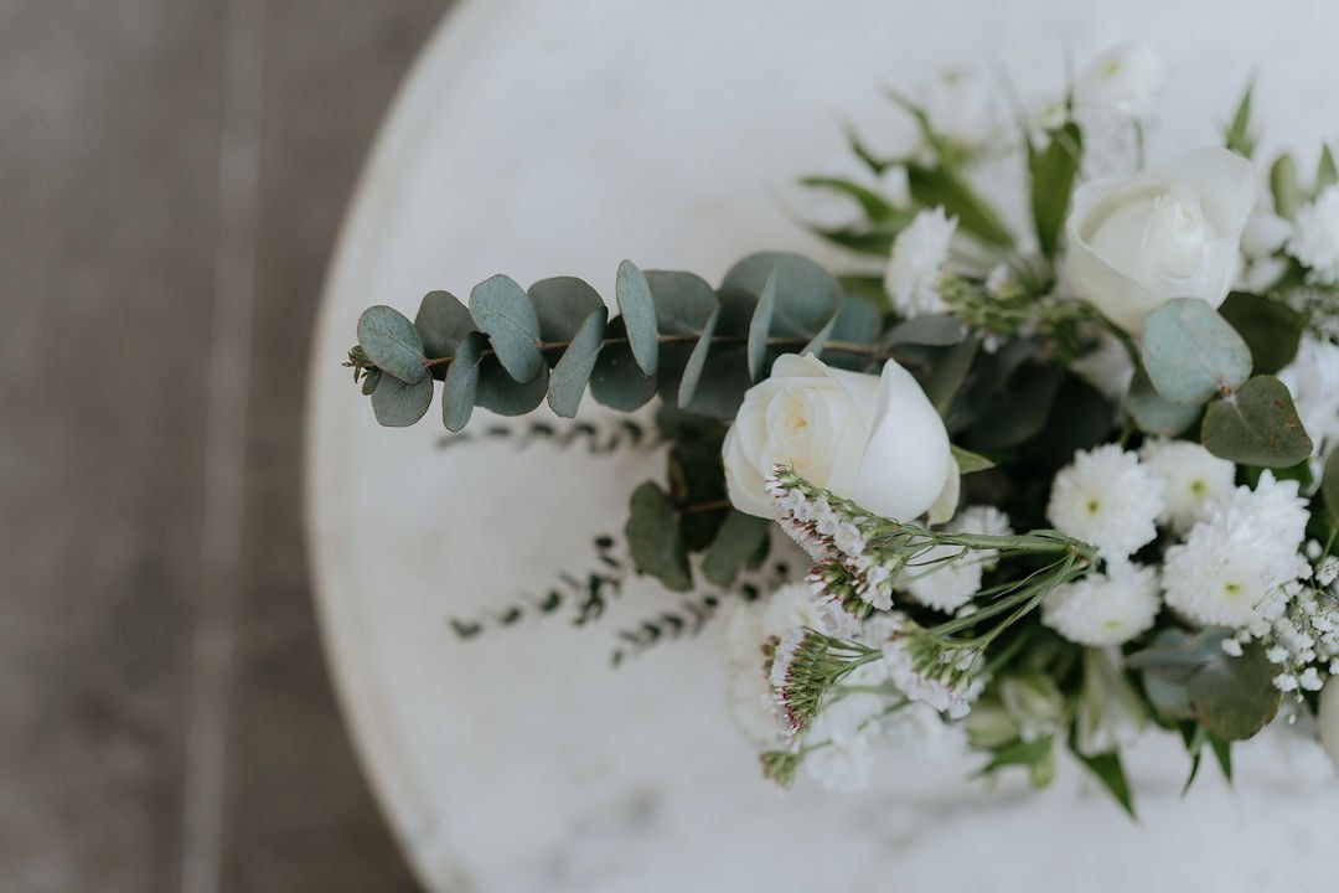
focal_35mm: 35
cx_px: 670
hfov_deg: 54.4
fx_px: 1302
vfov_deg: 37.9
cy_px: 446
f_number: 2
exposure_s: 1/250
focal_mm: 35
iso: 80
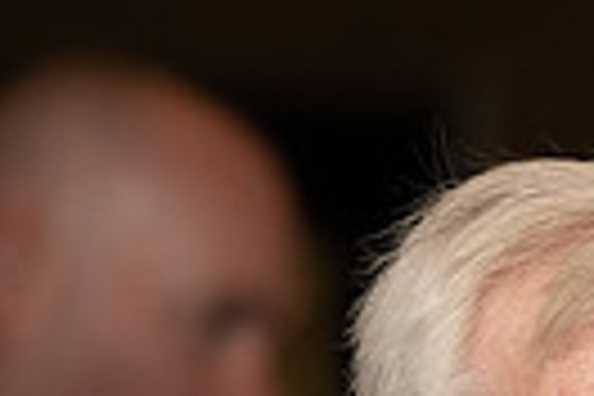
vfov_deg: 1.3
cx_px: 801
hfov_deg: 1.9
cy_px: 590
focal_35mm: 1085
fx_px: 17901
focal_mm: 200
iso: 200
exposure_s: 1/160
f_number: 2.8
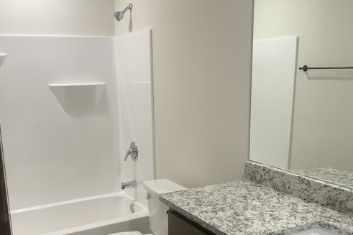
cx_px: 174
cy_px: 162
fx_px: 402
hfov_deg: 47.4
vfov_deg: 32.3
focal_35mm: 41
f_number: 1.8
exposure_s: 1/60
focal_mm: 3
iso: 50
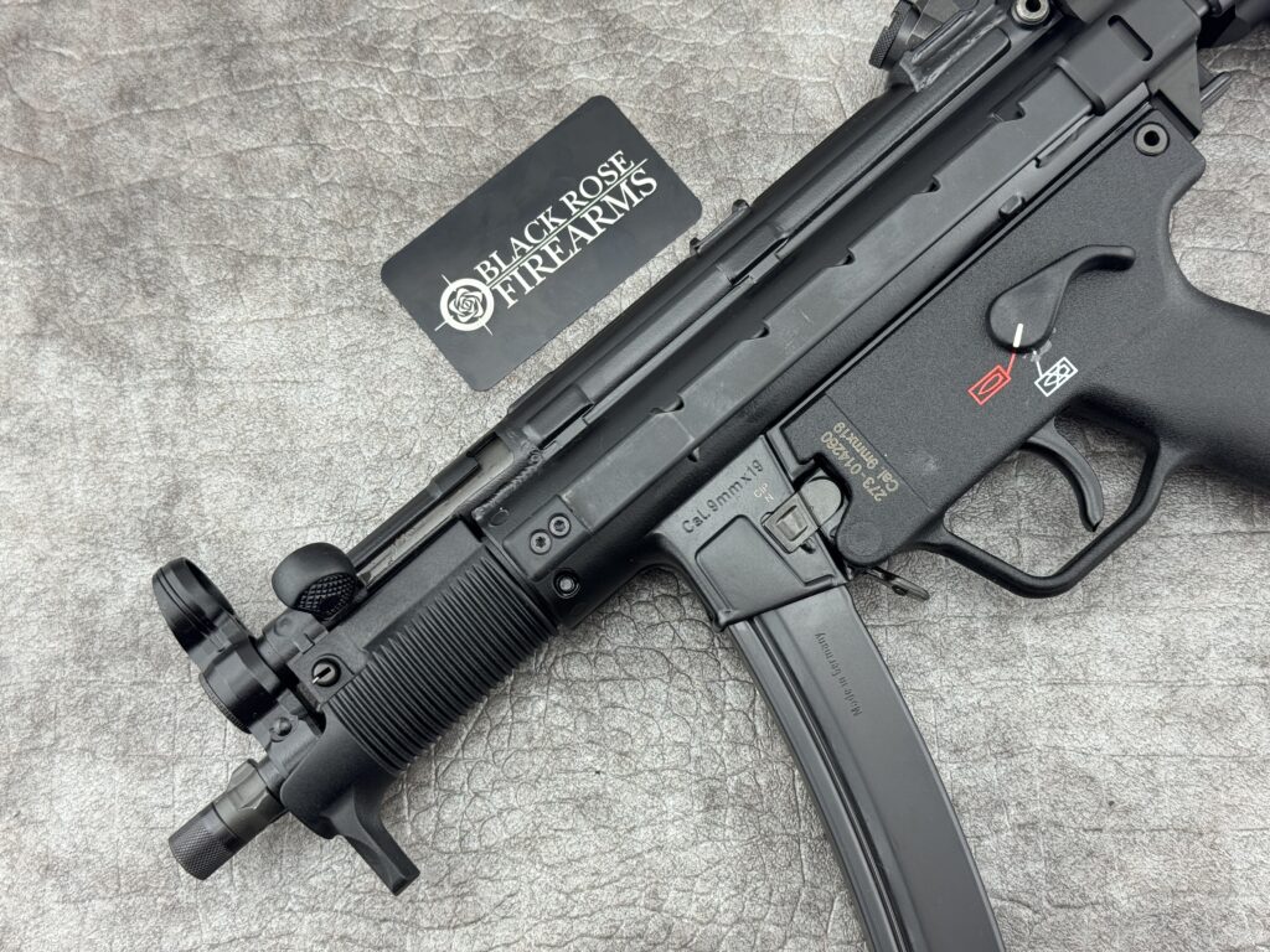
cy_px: 476
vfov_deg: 30.3
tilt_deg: -78.9
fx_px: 1761
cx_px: 635
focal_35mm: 48
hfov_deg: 39.7
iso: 64
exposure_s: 1/120
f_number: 1.78
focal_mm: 6.76
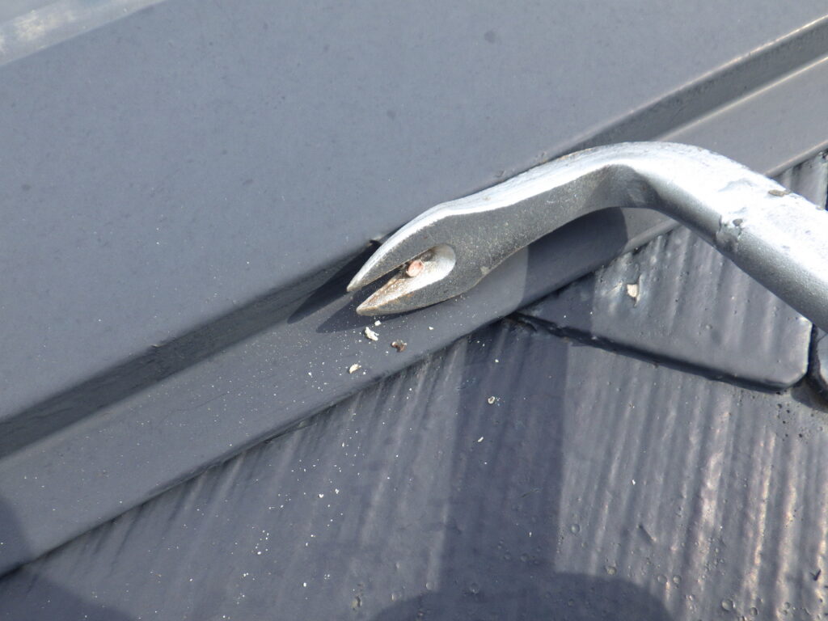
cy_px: 310
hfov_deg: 63.4
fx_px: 670
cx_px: 414
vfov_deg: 49.7
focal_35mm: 28
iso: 125
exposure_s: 1/320
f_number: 4.2
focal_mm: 5
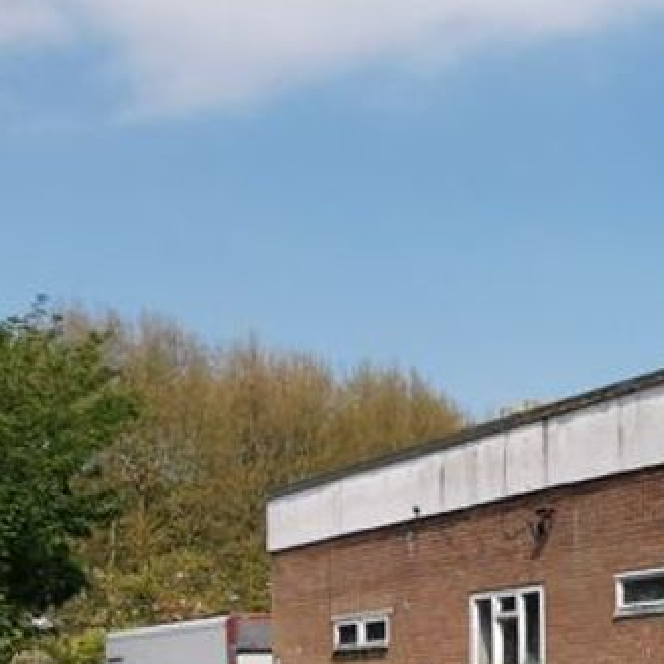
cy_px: 691
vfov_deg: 22.1
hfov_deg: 19.7
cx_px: 1019
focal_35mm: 75
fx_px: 1628
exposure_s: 1/1010
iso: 50
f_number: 2.2
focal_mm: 2.35
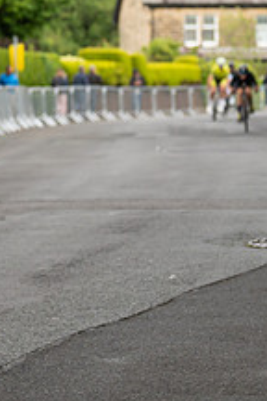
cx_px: -154
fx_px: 2091
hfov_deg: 7.2
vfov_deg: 10.9
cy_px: 68
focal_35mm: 188
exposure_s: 1/800
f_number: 2.8
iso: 400
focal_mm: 70
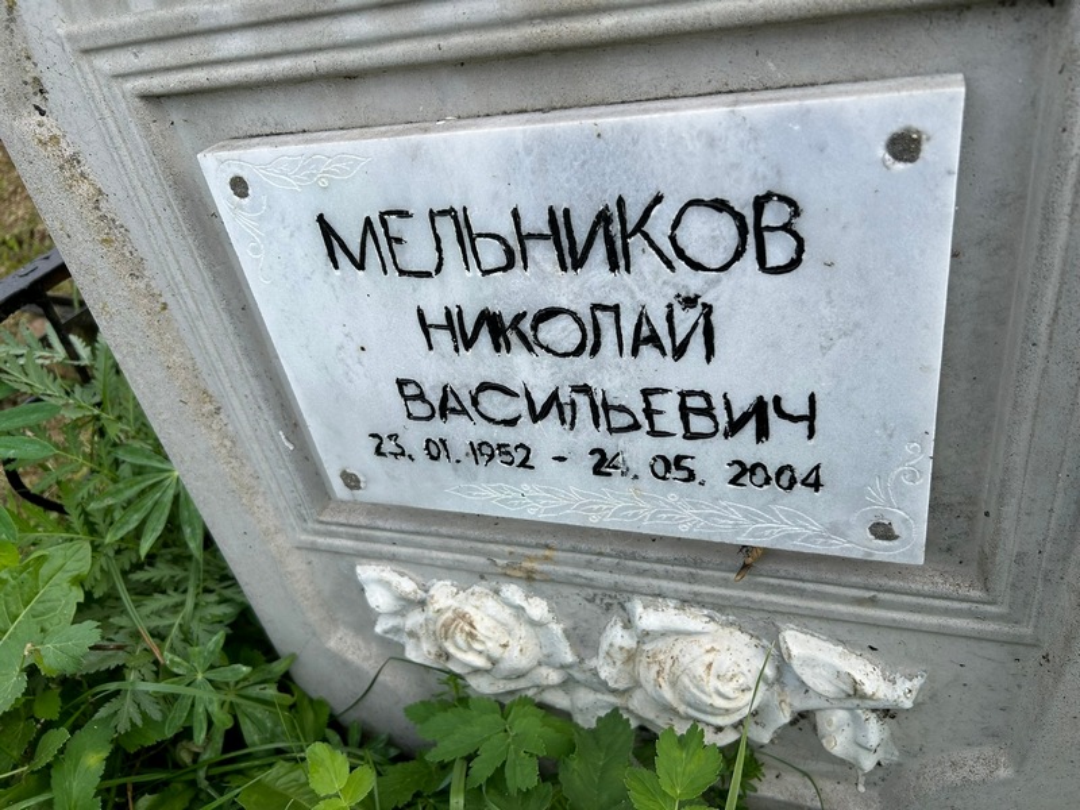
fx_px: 811
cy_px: 405
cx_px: 540
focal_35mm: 26
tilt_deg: -33.6
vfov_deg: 53.1
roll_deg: +6.9
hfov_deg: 67.3
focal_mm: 5.7
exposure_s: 1/1224
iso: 50
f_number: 1.5
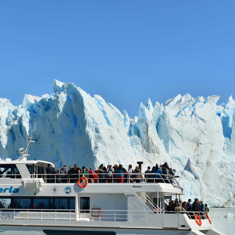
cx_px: 41
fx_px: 637
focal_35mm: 83
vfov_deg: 20.9
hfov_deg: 20.6
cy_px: 144
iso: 100
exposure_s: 1/500
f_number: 9
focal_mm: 52
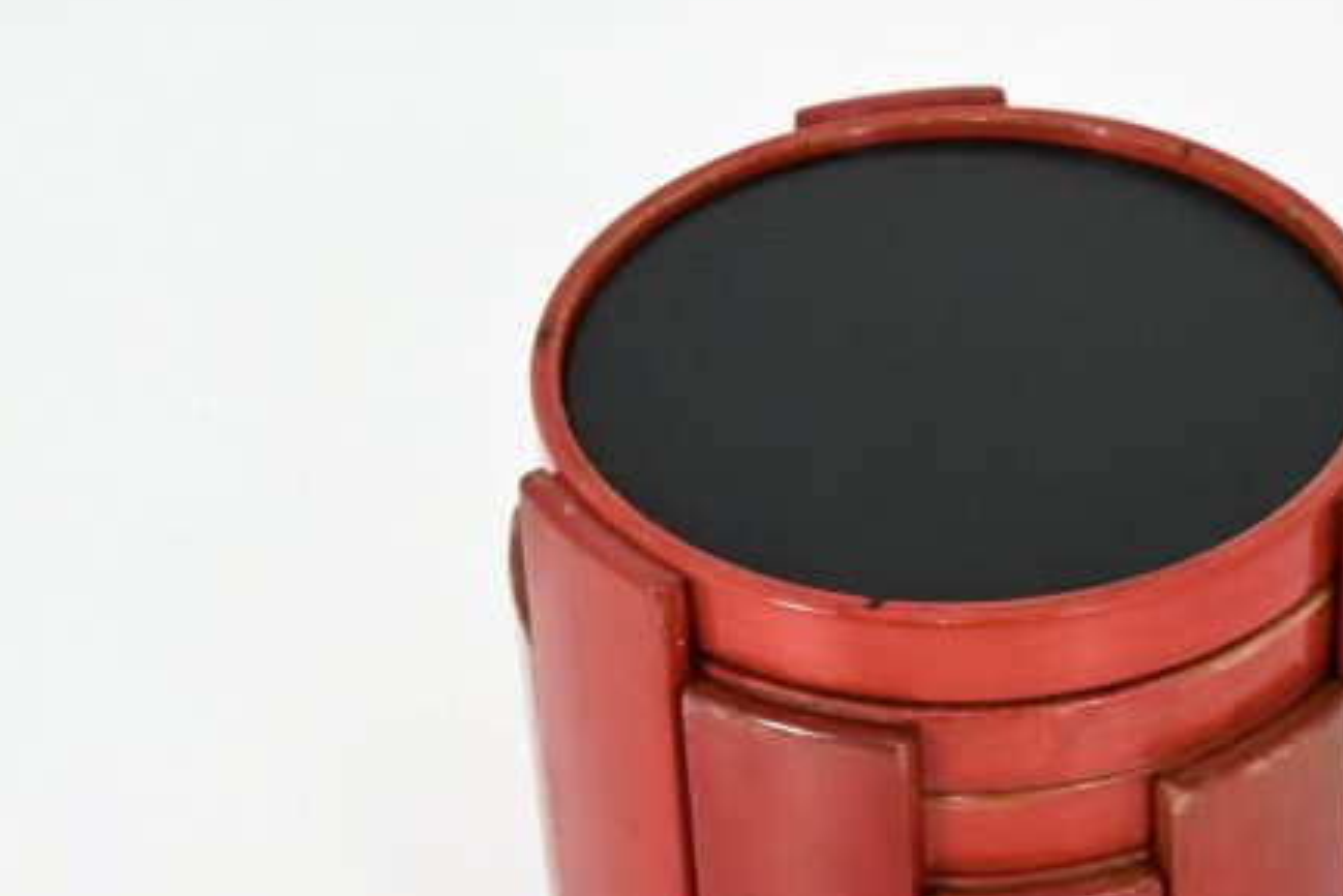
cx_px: 986
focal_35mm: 110
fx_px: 4108
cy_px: 645
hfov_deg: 18.5
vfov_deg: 12.4
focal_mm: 26.5
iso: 1250
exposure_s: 1/125
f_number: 3.8
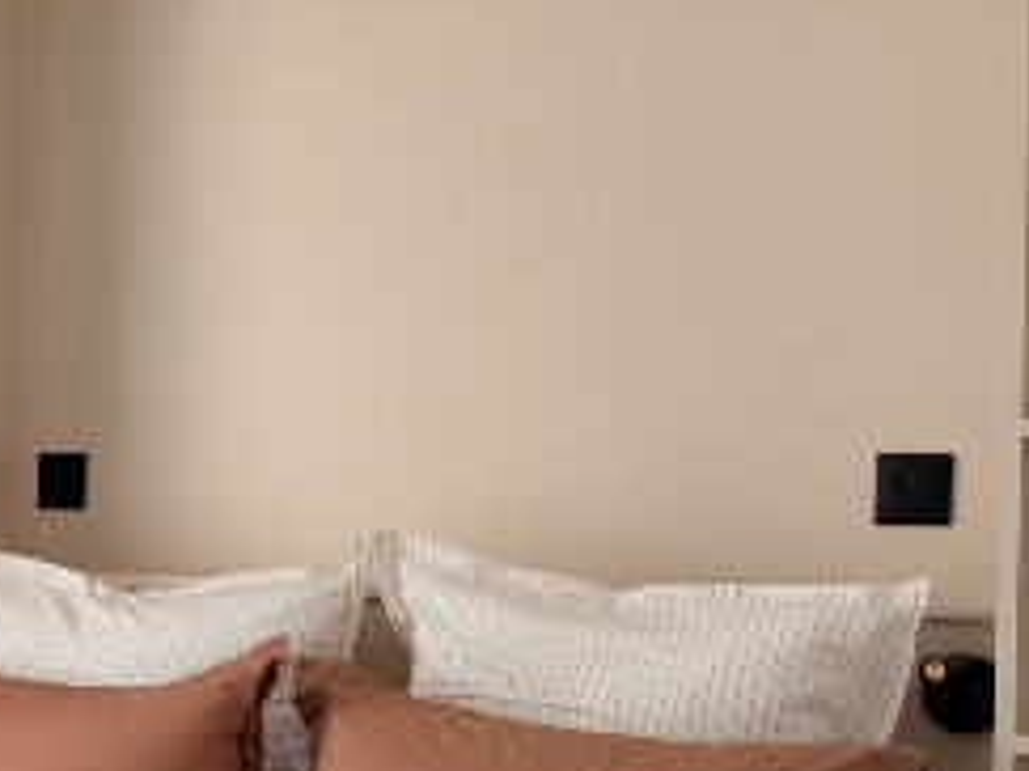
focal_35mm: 79
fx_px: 2347
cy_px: 580
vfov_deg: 18.5
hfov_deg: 23.1
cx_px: -136
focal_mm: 6.76
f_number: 1.78
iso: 64
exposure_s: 1/197
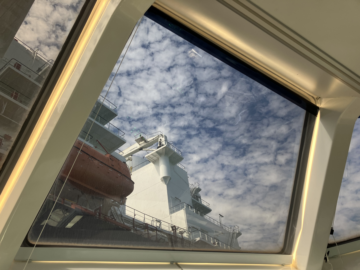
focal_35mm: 28
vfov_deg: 49.7
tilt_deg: +40.3
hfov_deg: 63.4
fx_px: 291
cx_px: 180
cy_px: 135
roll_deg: +8.5
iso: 40
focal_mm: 3.99
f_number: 1.8
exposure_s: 1/121
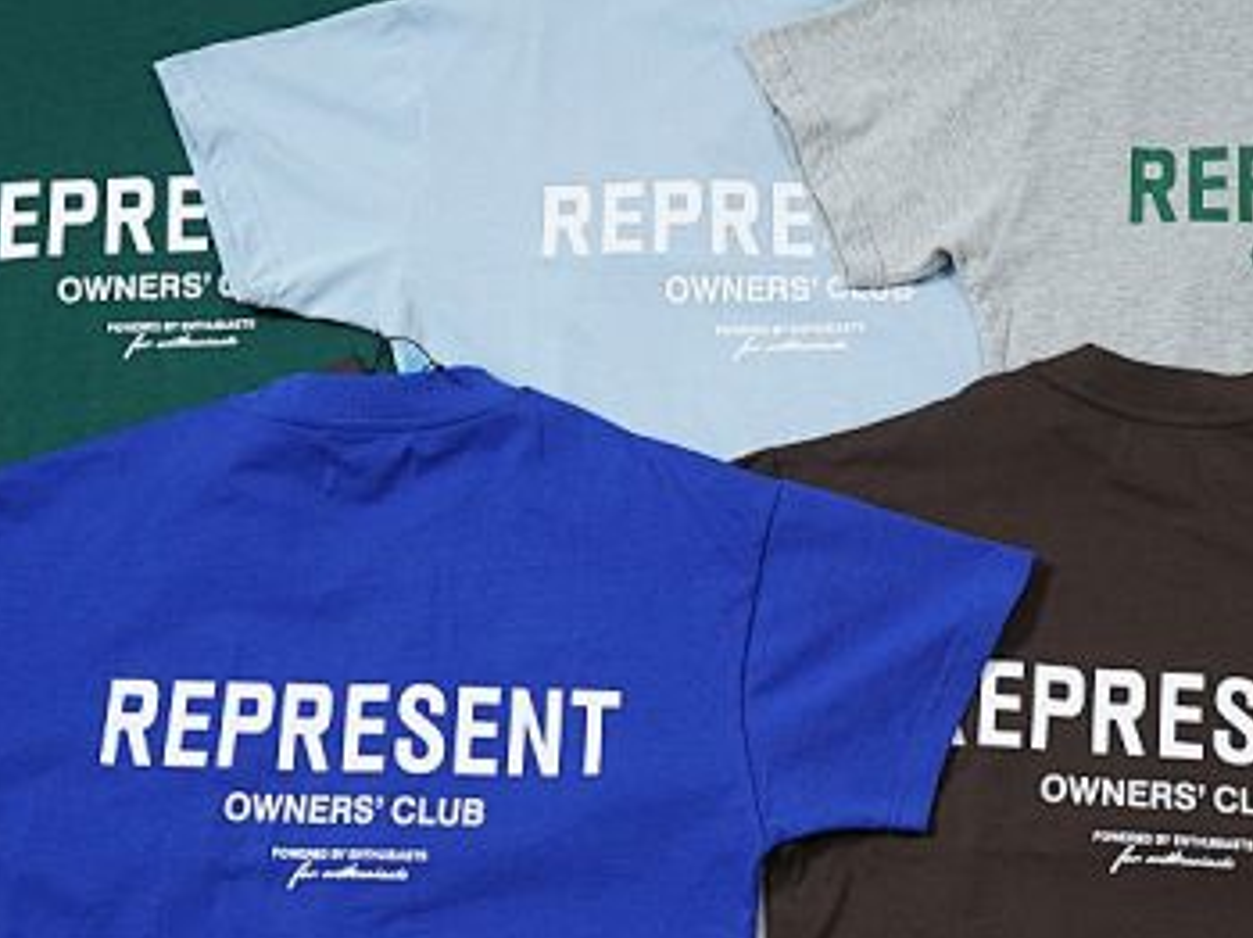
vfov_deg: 19.0
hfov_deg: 25.3
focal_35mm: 77
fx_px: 2785
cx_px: 773
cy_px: 661
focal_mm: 35
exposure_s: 1/100
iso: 1600
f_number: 10
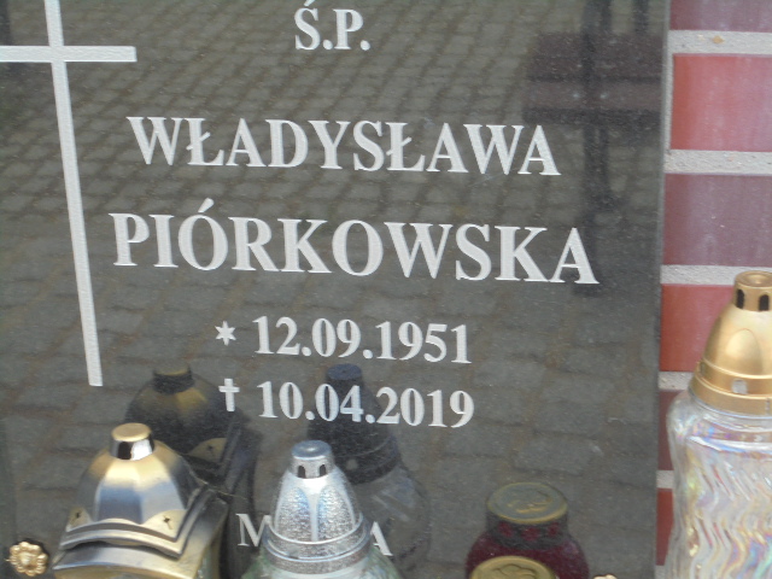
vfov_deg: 20.2
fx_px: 1628
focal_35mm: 73
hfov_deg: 26.7
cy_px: 290
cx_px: 386
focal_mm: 13.1
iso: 100
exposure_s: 1/30
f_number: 6.1
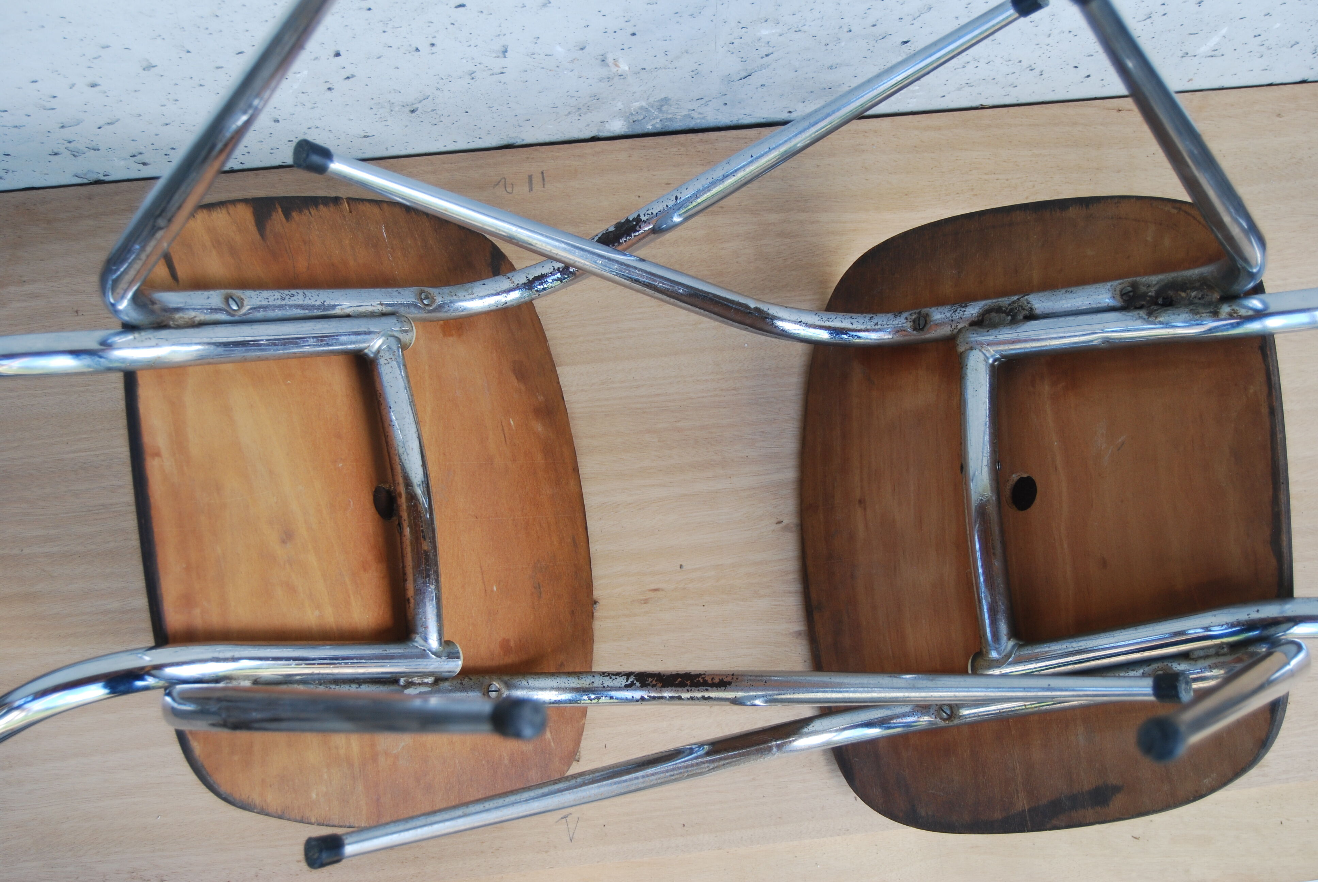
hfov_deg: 37.8
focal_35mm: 52
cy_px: 441
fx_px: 1924
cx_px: 659
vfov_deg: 25.8
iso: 200
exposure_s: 1/100
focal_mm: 35
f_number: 5
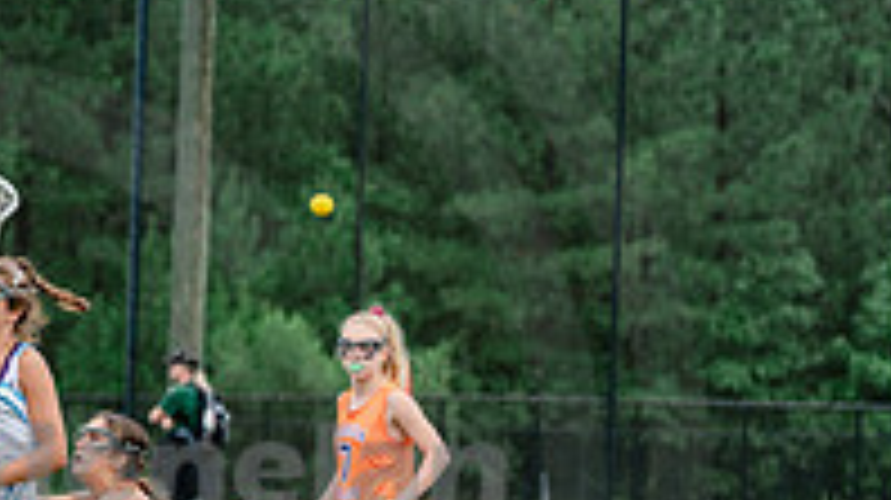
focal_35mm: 400
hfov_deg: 5.4
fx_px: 9443
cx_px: -86
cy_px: 516
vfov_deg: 3.0
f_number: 4.5
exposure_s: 1/320
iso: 250
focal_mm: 130
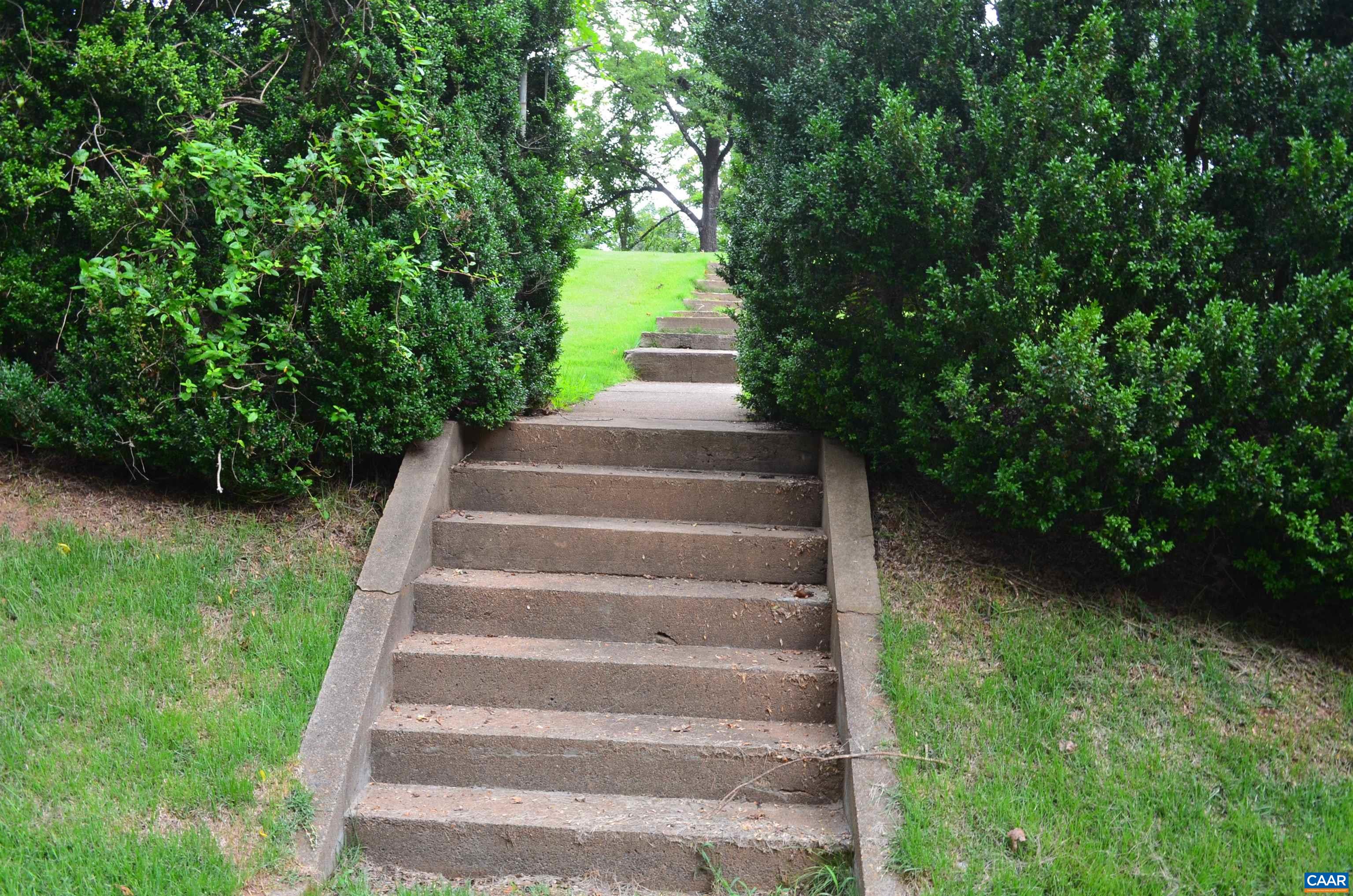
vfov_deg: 39.8
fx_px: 1238
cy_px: 448
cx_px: 676
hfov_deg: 57.3
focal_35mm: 33
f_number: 9
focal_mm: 22
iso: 400
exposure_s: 1/40
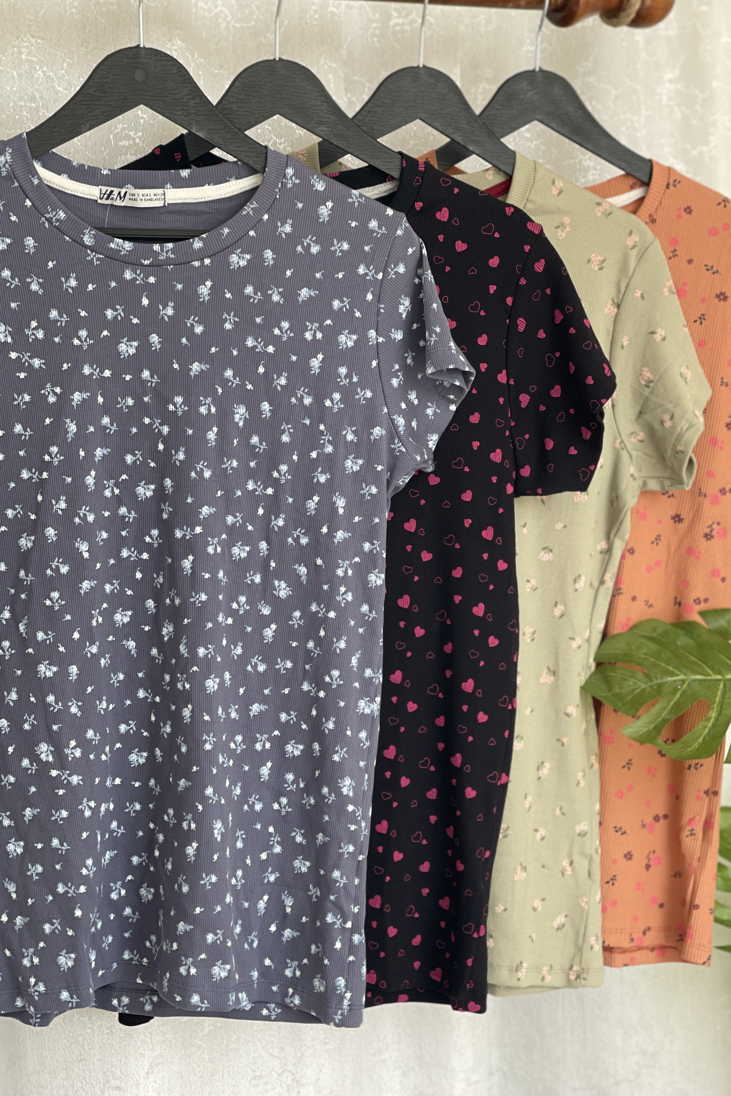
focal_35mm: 67
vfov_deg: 30.1
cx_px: 381
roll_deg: +0.2
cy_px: 547
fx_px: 2040
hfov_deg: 20.3
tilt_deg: -6.1
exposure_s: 1/121
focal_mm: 7.5
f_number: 2.2
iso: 64
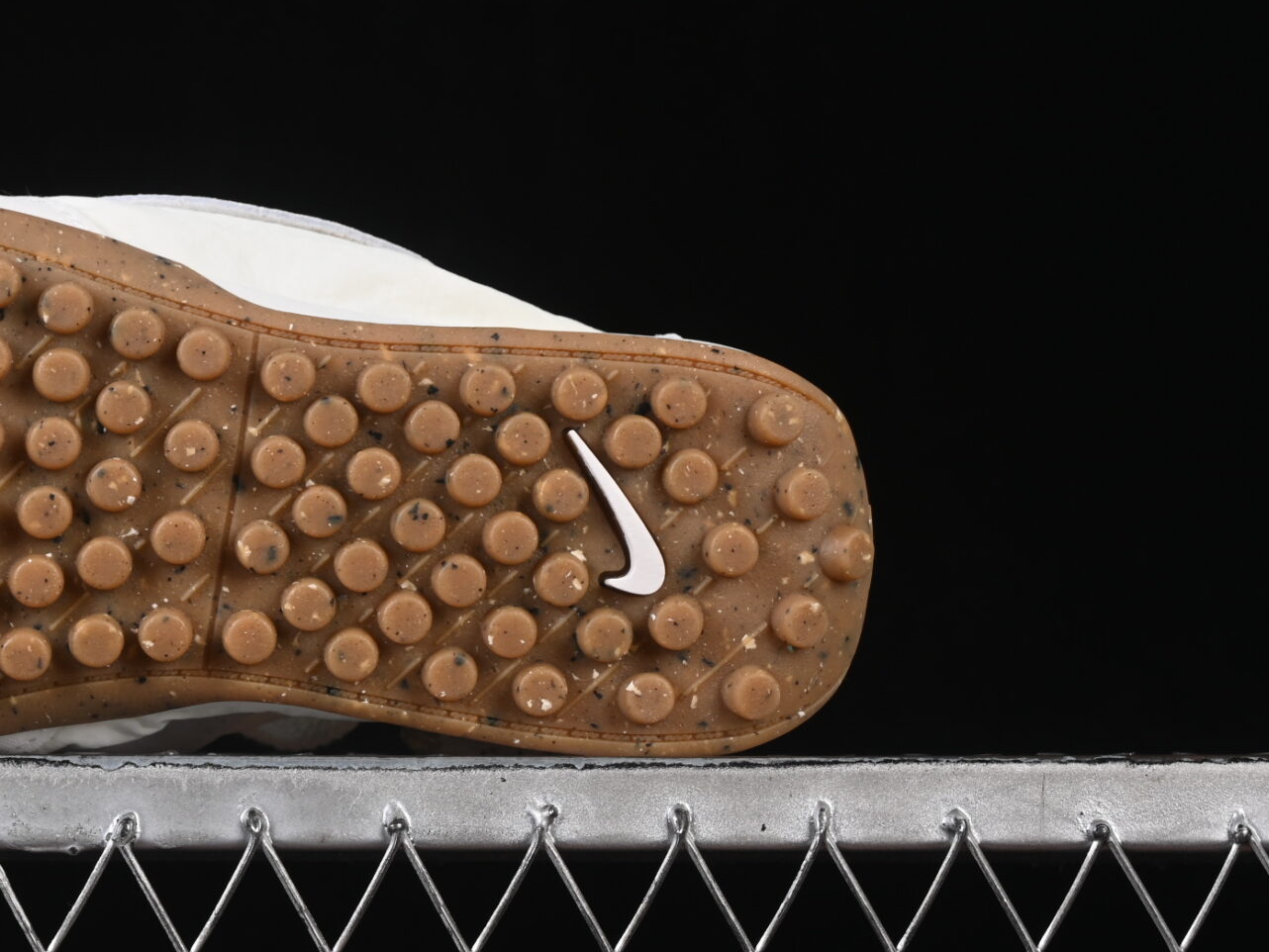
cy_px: 230
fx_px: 5280
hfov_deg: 13.6
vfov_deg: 10.3
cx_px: 79
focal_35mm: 144
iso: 160
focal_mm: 50
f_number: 8
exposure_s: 1/80
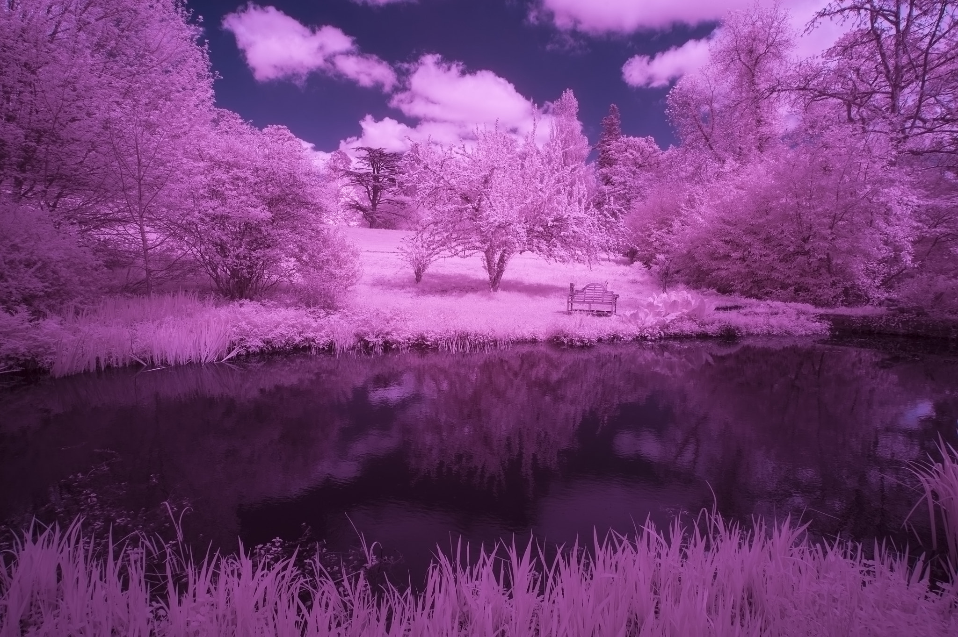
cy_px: 318
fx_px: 479
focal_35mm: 18
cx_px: 479
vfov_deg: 67.3
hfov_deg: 90.0
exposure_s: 1/125
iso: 200
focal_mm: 18
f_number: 16
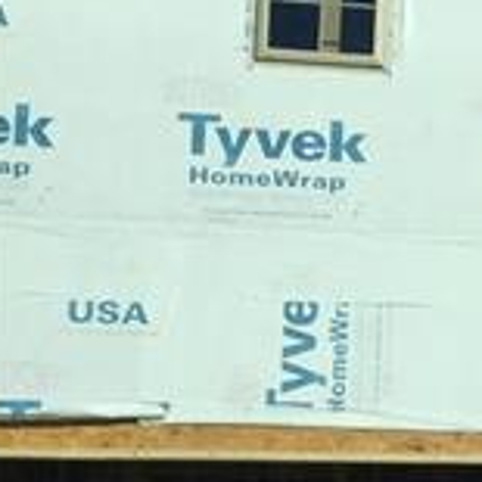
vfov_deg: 10.3
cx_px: 1577
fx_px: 2662
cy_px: 410
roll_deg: +1.0
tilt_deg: +9.9
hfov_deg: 8.3
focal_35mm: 169
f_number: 2.2
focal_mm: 4.15
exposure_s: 1/4405
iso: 32
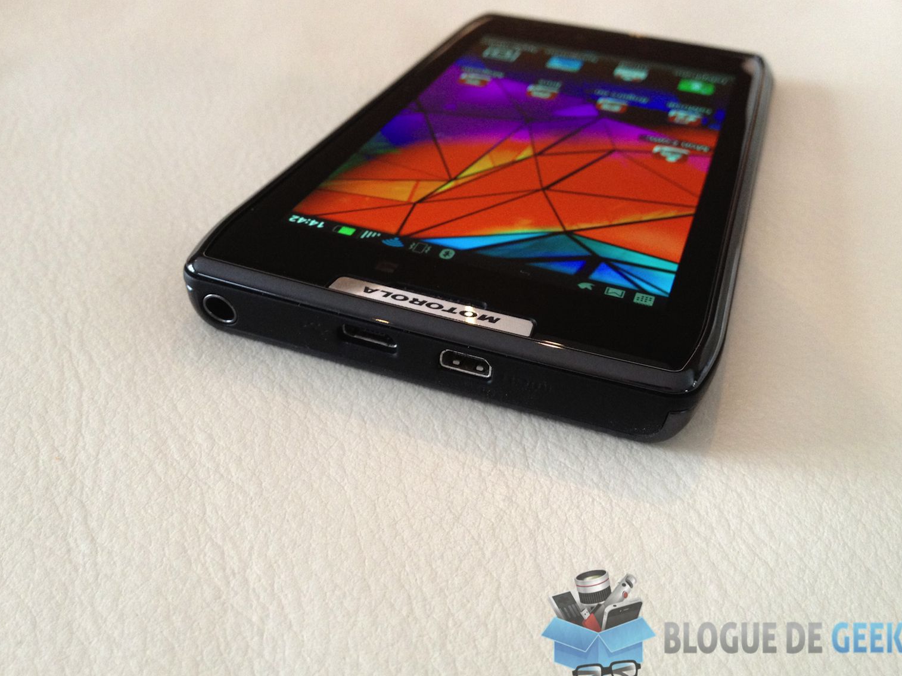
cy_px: 338
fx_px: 964
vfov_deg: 38.7
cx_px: 453
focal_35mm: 37
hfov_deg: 50.1
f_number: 2.4
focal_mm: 4.28
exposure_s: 1/20
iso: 160
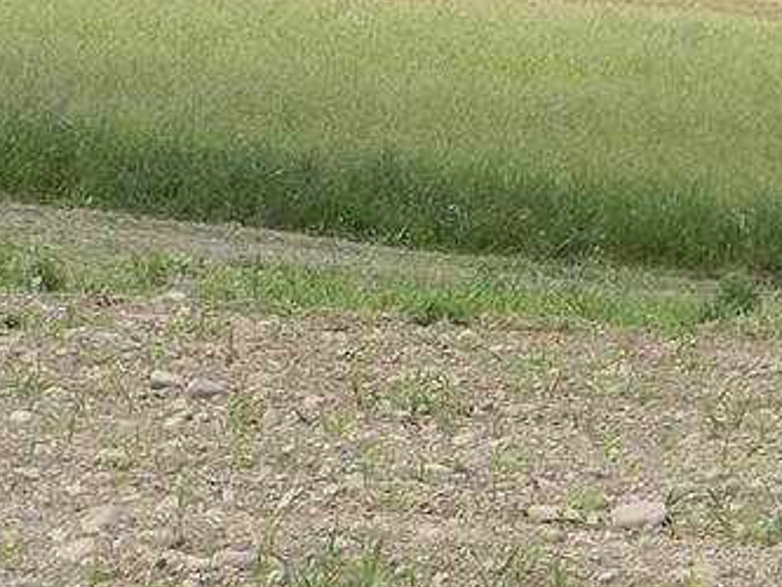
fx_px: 3638
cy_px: -28
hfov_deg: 12.3
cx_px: 453
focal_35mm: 161
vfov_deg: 9.2
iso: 80
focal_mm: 12.2
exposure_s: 1/283
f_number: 4.3
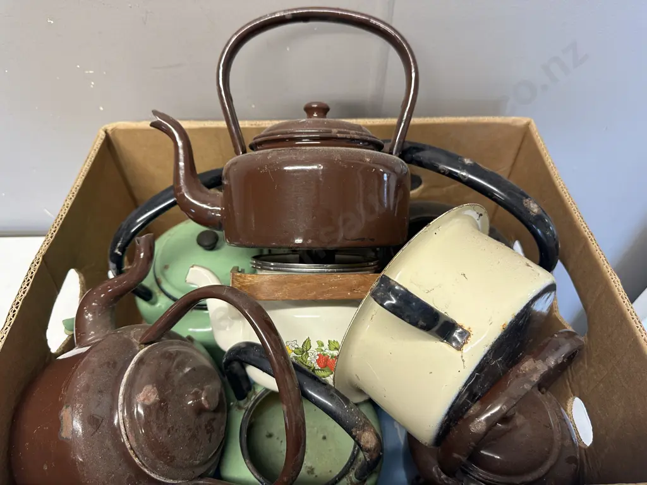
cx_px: 324
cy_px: 242
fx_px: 449
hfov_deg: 71.6
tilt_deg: -49.0
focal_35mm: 24
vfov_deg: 56.8
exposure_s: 1/50
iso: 125
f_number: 1.78
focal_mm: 6.86
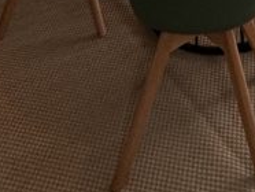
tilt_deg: -1.5
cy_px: -326
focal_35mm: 77
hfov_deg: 23.1
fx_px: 568
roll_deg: +1.9
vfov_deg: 12.5
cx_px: 310
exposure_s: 1/100
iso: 100
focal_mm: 2.22
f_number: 2.2
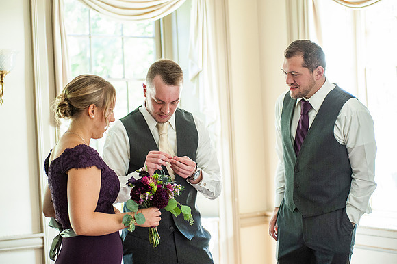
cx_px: 198
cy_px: 132
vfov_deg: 17.0
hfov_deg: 25.4
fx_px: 882
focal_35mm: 80
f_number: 3.5
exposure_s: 1/160
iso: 1600
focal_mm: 80
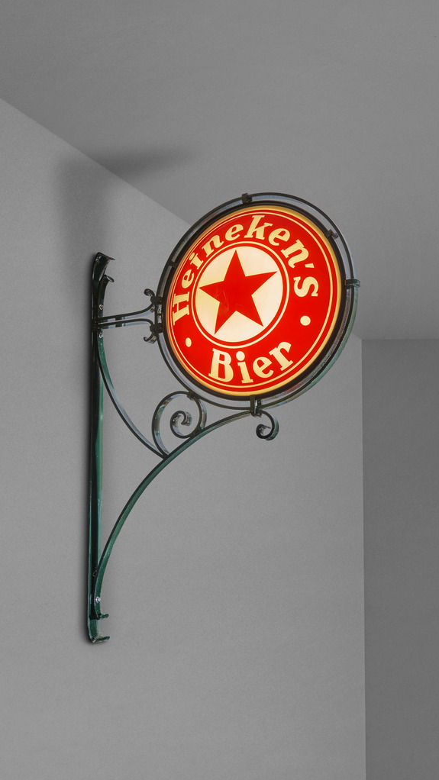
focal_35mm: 42
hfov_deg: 28.3
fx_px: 869
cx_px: 255
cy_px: 390
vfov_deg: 48.4
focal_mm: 40
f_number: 11
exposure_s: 1/6
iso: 500
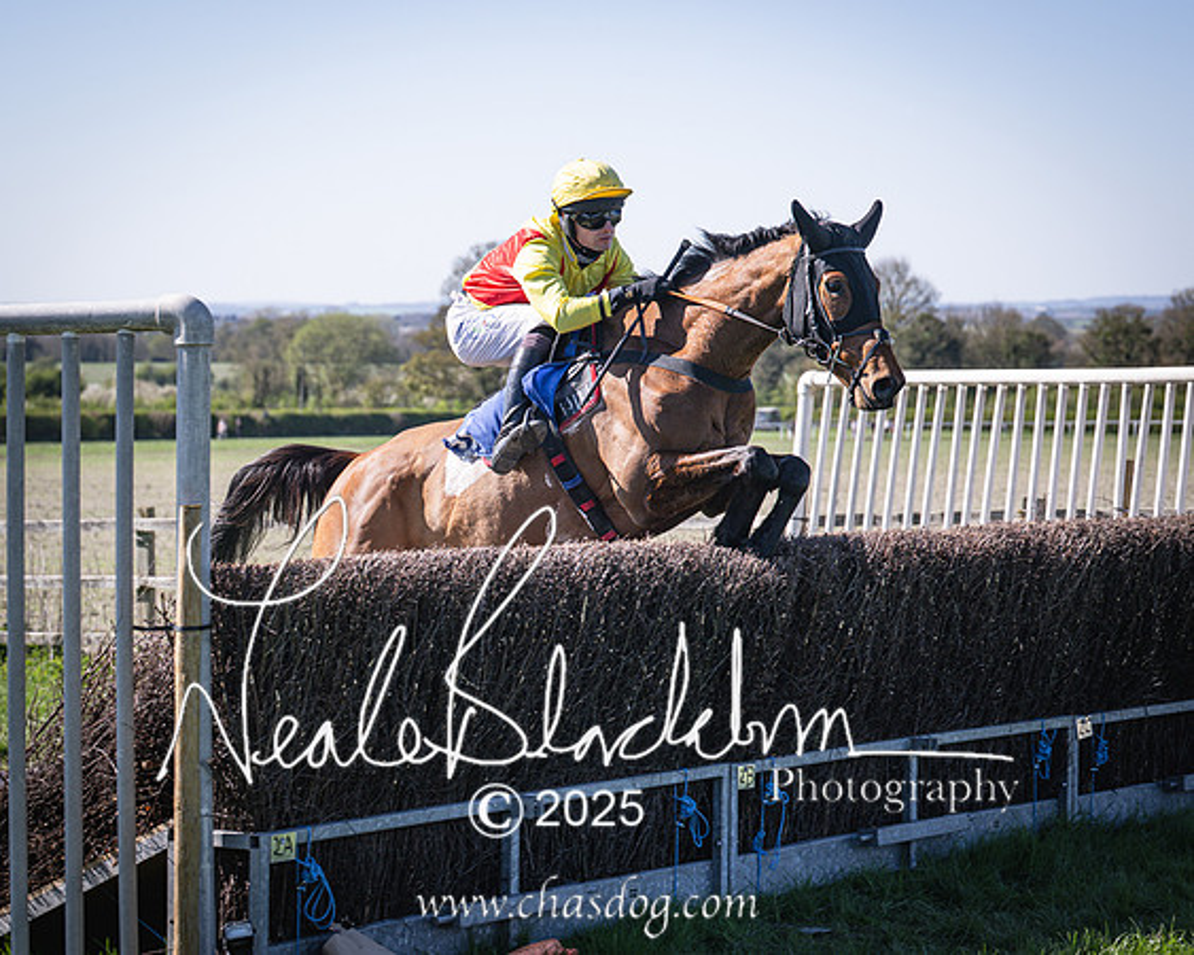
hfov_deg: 19.8
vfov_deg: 15.9
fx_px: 3427
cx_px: 595
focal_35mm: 97
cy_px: 436
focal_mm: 70
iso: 200
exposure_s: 1/1600
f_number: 4
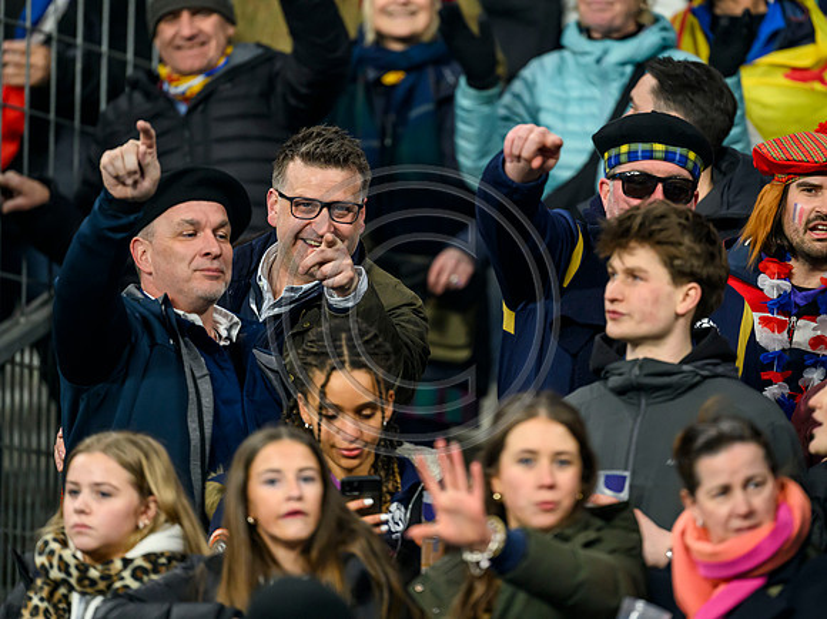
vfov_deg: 3.0
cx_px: 473
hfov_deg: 4.0
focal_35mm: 494
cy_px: 265
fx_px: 11801
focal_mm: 400
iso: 3200
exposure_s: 1/2000
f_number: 2.8
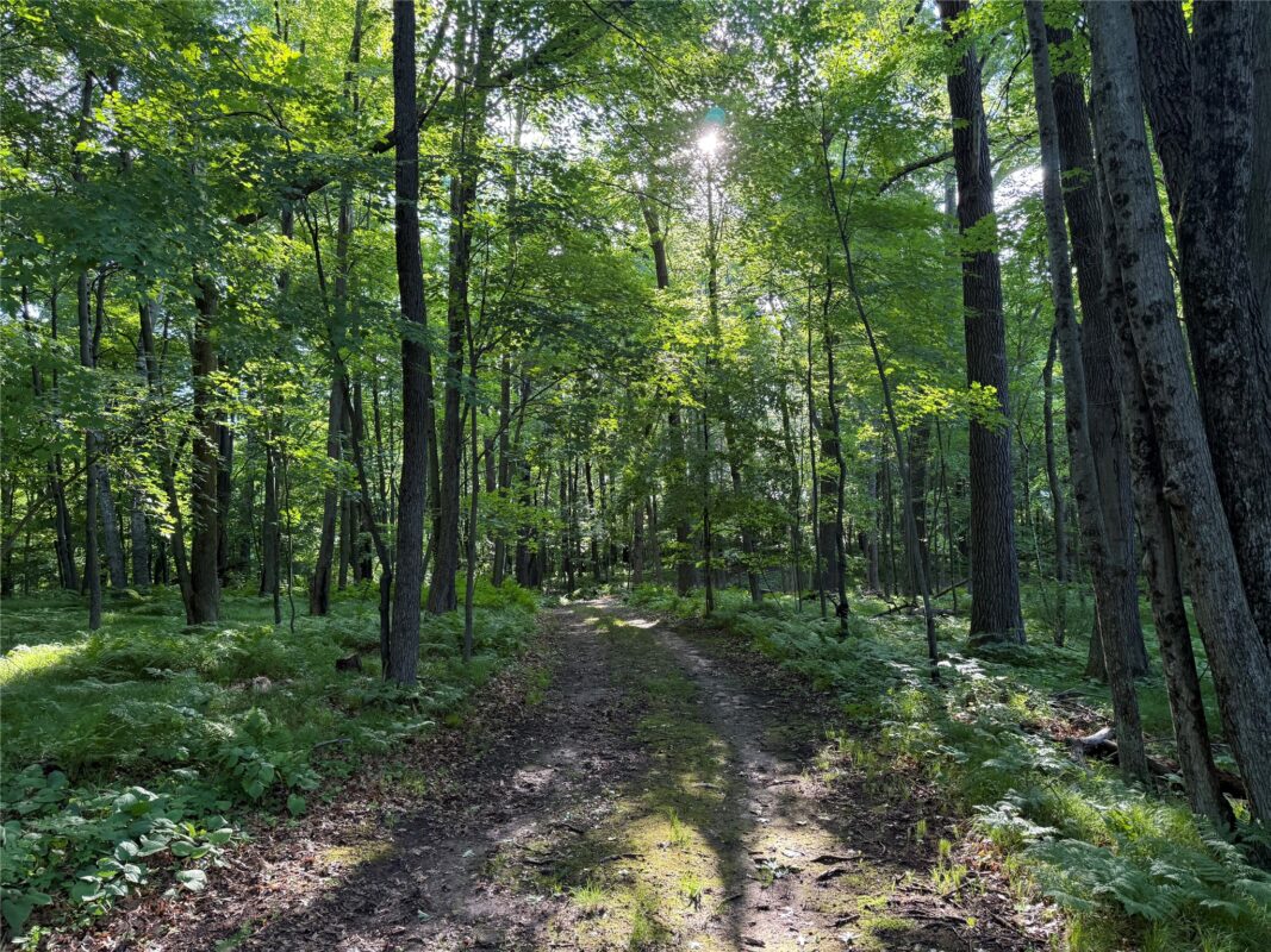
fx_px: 881
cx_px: 636
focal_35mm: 24
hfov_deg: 71.6
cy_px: 476
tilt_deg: +4.5
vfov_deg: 56.8
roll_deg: +1.6
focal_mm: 6.76
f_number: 1.78
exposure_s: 1/136
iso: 160
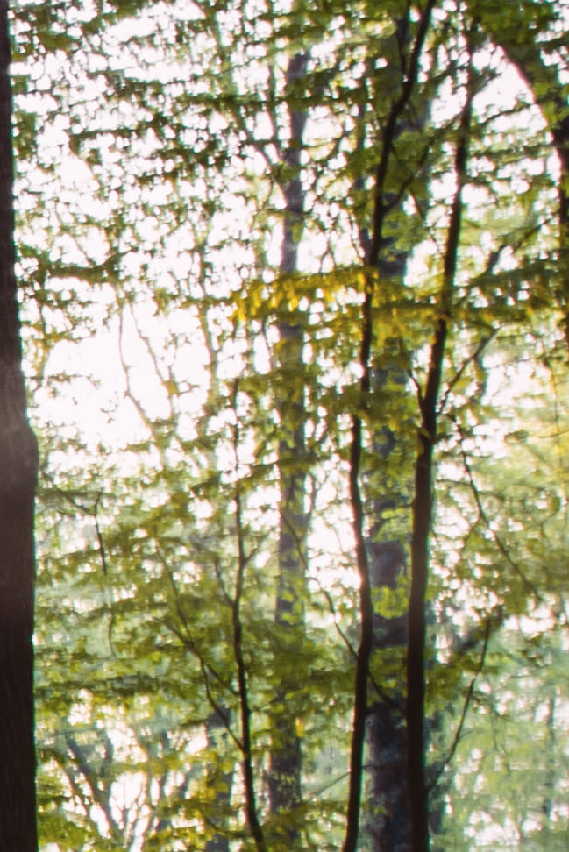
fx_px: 2439
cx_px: -1146
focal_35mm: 103
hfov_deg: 9.9
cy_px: 916
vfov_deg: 19.1
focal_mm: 17
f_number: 13
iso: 800
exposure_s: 1/15
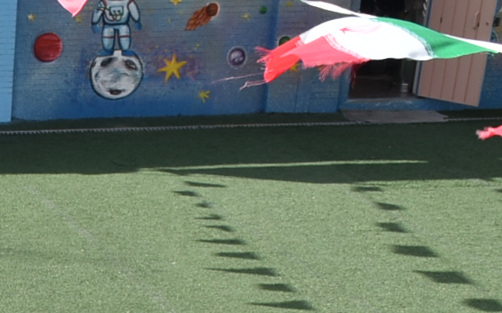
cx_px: -280
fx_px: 1696
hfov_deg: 15.4
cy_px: 615
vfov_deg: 9.8
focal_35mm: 124
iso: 180
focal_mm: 18
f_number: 8
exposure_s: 1/250
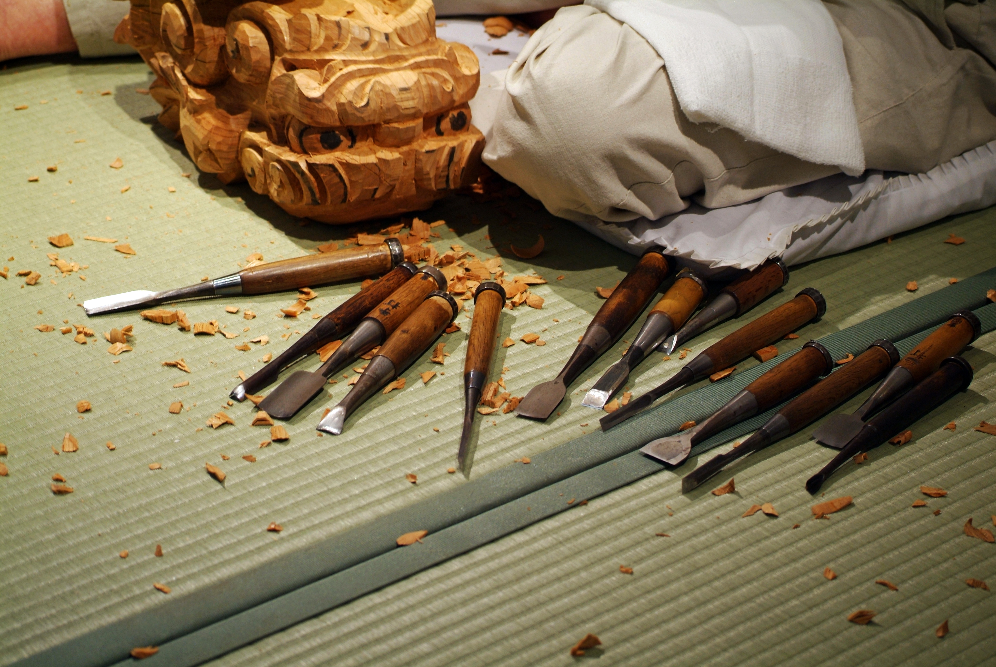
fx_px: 2299
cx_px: 498
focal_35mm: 83
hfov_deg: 24.4
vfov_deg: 16.5
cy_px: 334
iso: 400
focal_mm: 55
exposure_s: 1/45
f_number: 4.8
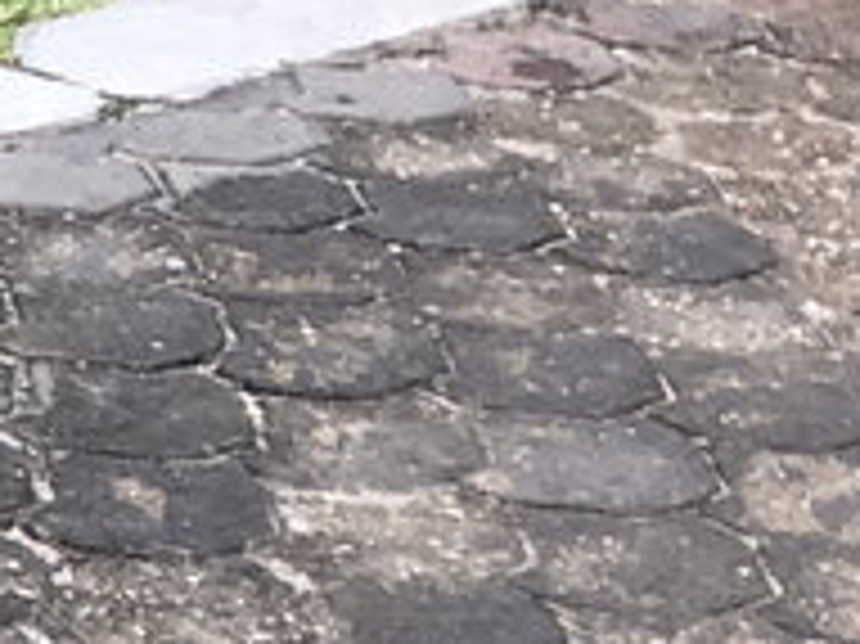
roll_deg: -2.9
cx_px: -1382
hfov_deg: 9.6
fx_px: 4370
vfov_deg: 8.4
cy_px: 608
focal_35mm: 176
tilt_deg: -24.7
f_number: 1.8
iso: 40
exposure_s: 1/120
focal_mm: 4
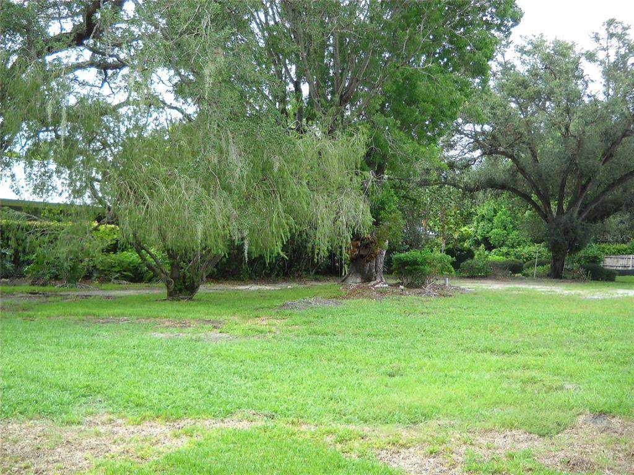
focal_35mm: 41
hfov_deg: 45.8
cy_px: 238
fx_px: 751
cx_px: 317
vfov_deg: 35.1
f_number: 3.1
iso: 64
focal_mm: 6.72
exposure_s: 1/135
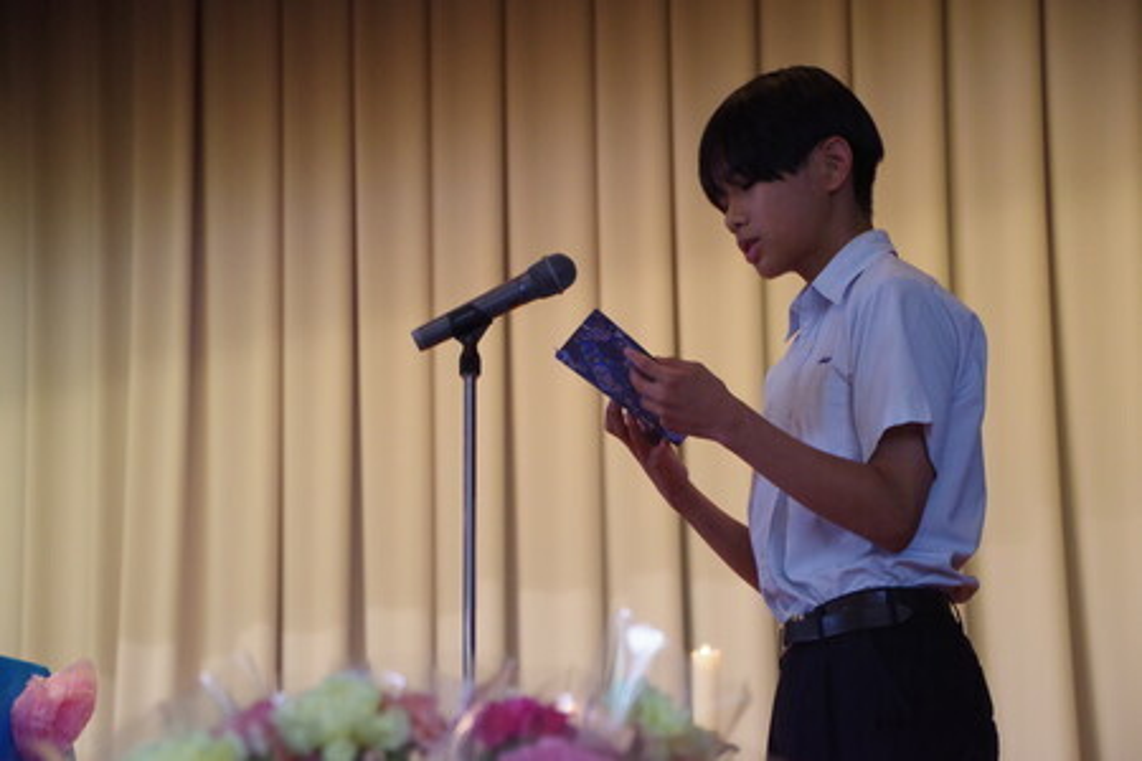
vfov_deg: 11.4
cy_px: 380
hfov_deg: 17.1
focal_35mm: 120
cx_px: 571
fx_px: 3806
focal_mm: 80
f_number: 5.6
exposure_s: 1/160
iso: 3200
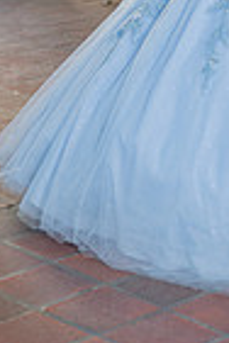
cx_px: 237
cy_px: -122
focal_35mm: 148
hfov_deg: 9.2
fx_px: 1412
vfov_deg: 13.3
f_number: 2.8
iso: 200
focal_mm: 31
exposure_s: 1/200
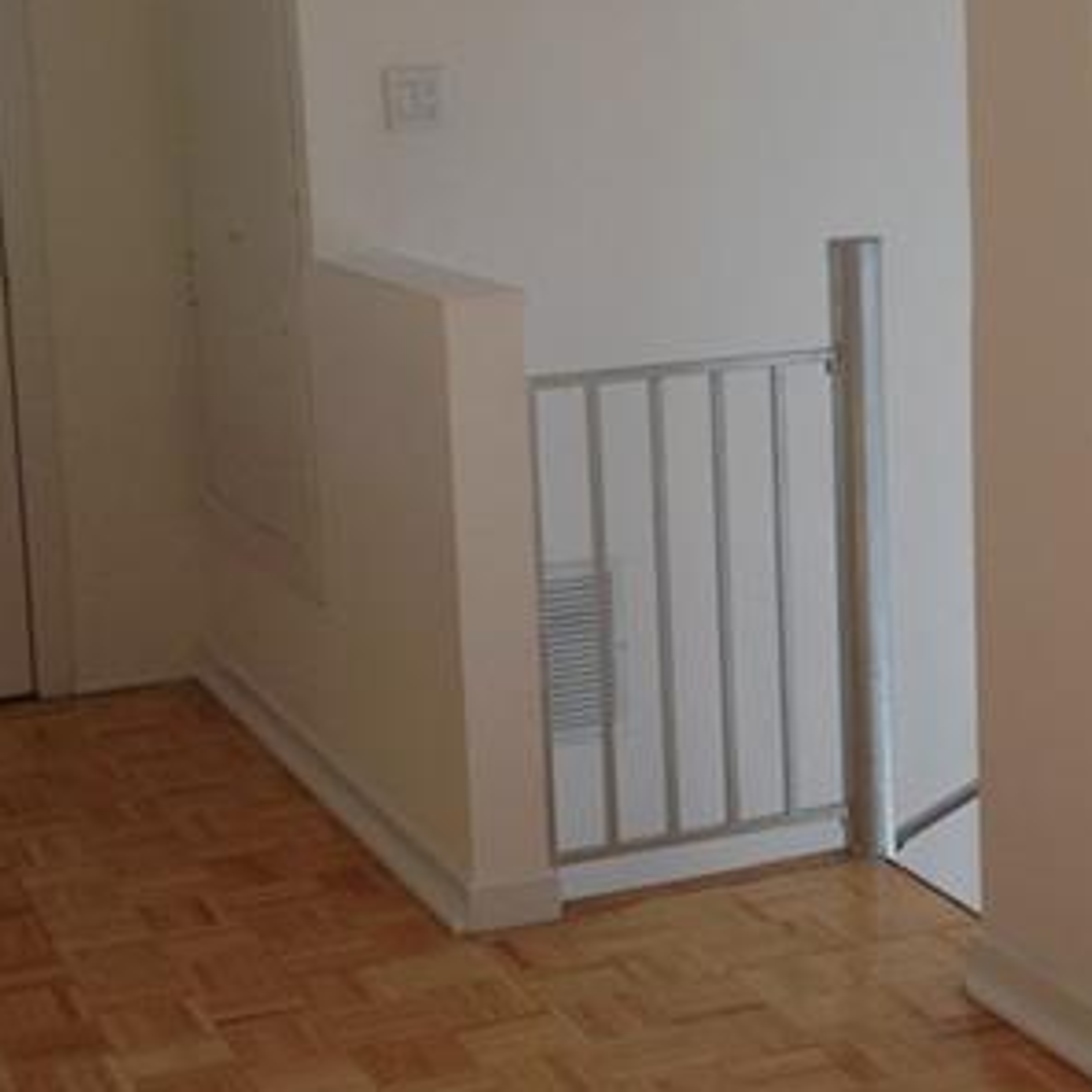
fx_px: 2855
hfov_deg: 21.6
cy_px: 454
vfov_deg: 21.6
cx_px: 636
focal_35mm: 80
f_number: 2.4
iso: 50
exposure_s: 1/178
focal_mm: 4.28
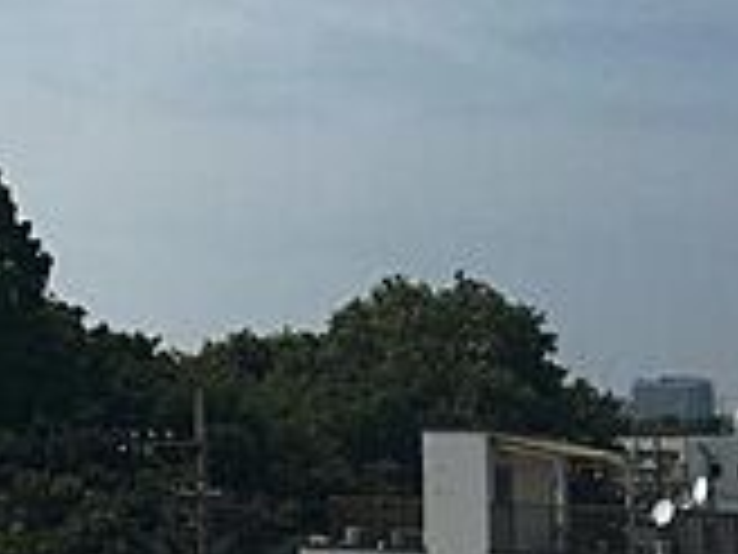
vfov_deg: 13.1
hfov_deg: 15.4
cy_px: 135
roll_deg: -2.2
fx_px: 2409
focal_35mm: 113
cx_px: -513
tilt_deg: +11.1
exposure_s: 1/3846
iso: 25
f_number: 2.2
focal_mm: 4.15
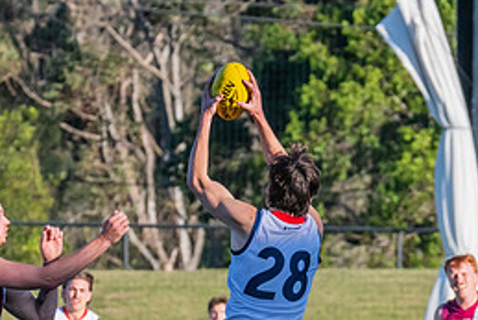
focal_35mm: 901
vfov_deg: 1.5
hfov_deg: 2.3
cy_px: 340
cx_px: 261
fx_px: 11969
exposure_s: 1/1250
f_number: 11
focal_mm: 270
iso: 800
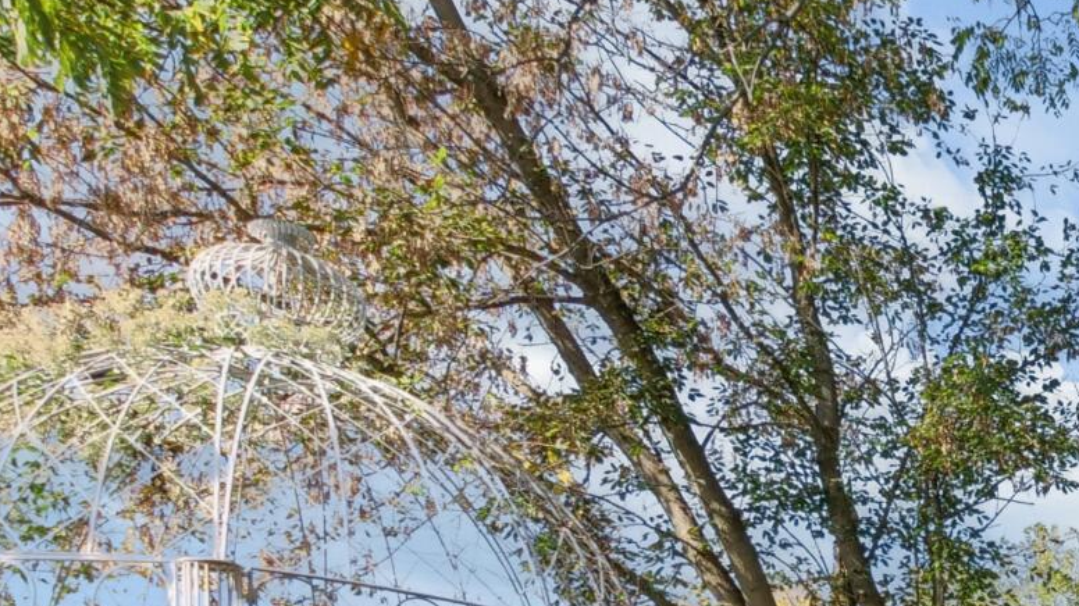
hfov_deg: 26.7
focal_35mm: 59
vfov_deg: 16.9
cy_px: 1090
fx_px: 1688
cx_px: 1571
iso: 200
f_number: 8
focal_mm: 7
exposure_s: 1/125
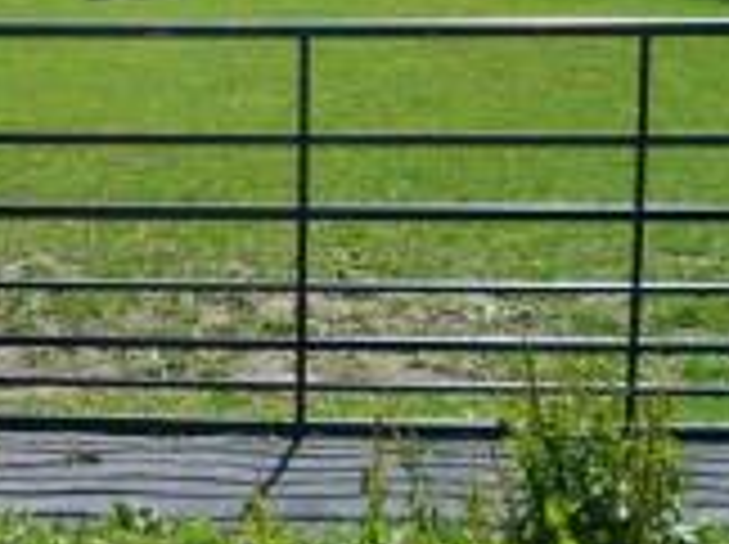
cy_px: 83
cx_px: 52
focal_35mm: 101
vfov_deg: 14.5
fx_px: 2124
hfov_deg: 19.1
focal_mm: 4.6
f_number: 8
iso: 125
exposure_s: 1/250
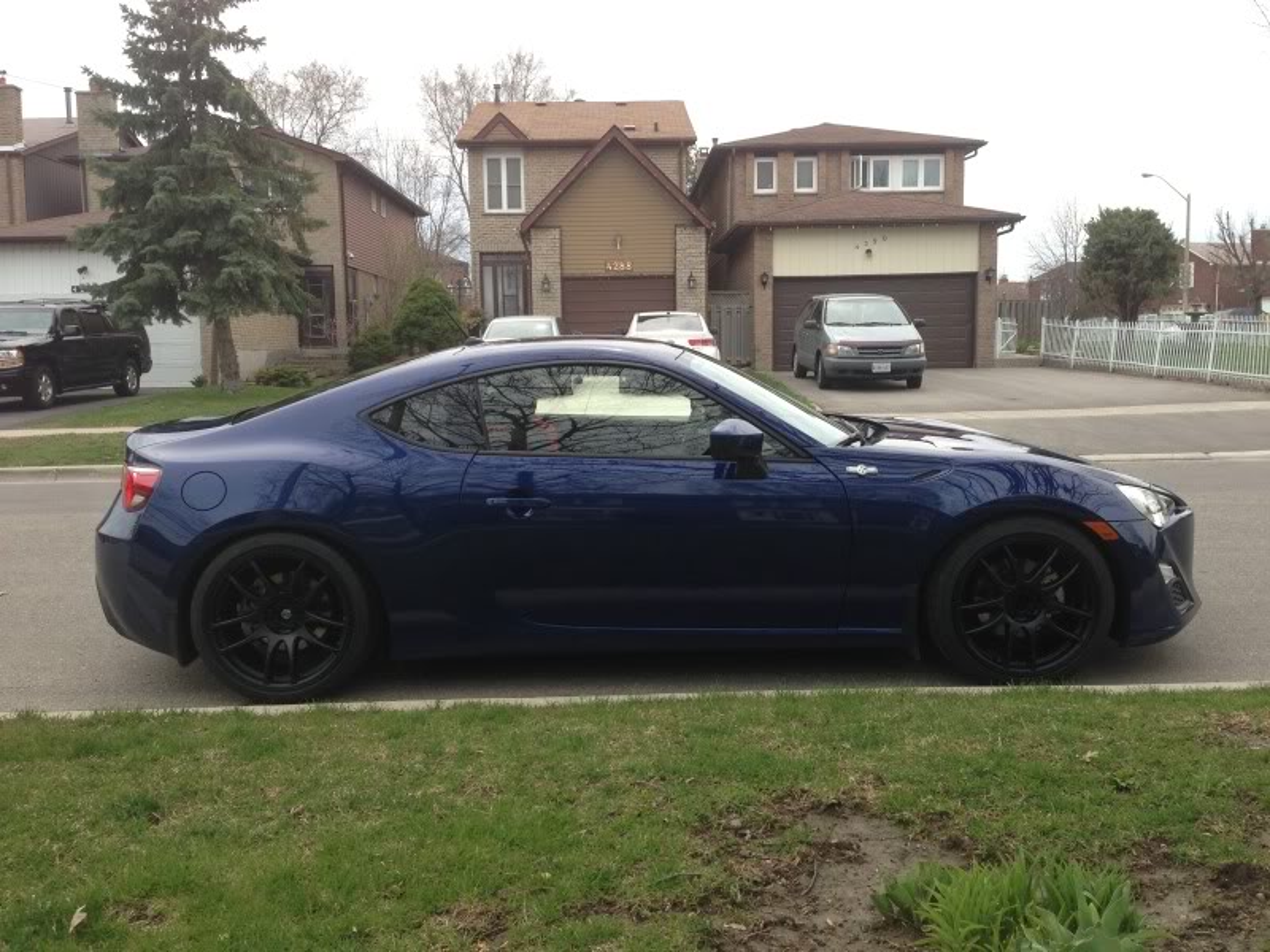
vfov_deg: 42.9
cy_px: 476
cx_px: 635
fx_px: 1211
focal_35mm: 33
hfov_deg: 55.4
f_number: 2.4
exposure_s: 1/583
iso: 50
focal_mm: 4.1
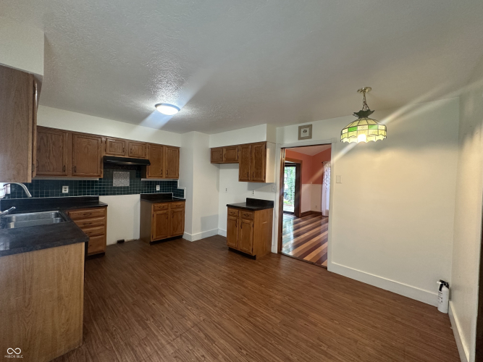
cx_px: 242
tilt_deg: -1.0
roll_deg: -2.5
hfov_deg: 102.1
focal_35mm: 14
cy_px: 181
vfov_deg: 85.7
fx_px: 195
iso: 320
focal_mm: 2.22
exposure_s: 1/120
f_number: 2.2
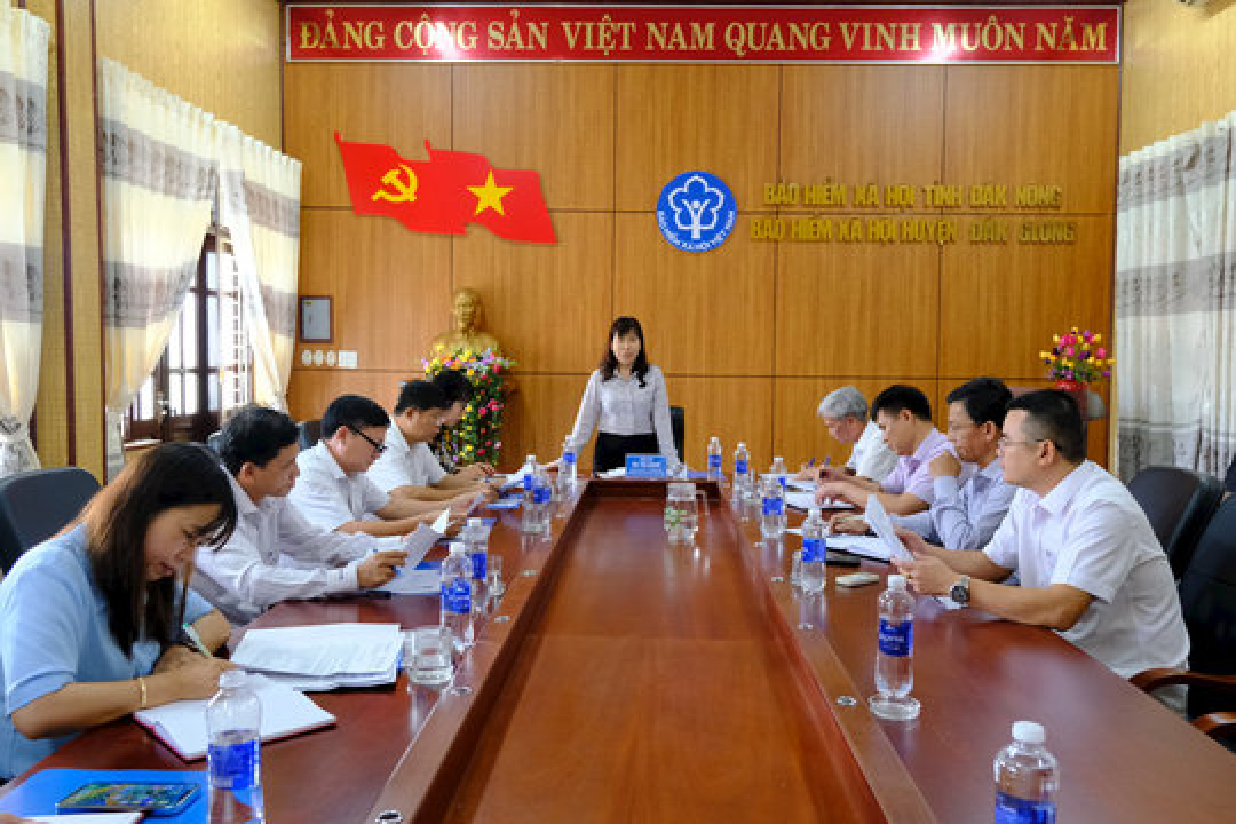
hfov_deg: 73.7
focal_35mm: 24
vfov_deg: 53.1
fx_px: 824
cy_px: 412
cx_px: 618
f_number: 4
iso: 2000
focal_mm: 16
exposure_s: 1/100
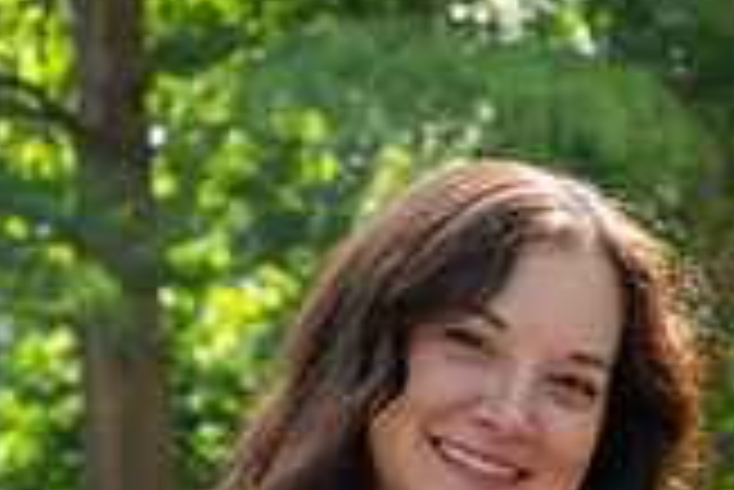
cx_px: 1064
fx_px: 6326
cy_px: 752
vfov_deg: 4.4
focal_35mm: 310
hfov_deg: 6.6
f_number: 9
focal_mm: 81
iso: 800
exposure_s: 1/320
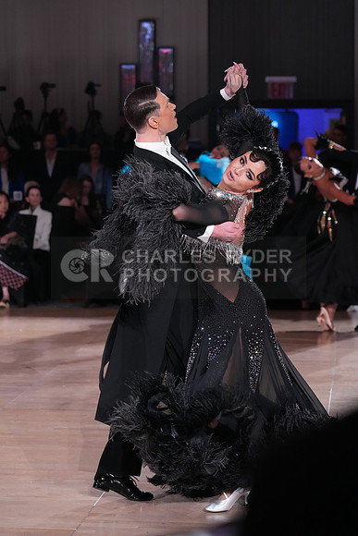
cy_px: 268
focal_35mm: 105
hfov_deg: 13.0
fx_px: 1565
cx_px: 179
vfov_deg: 19.5
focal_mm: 105
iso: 4000
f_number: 4
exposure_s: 1/400
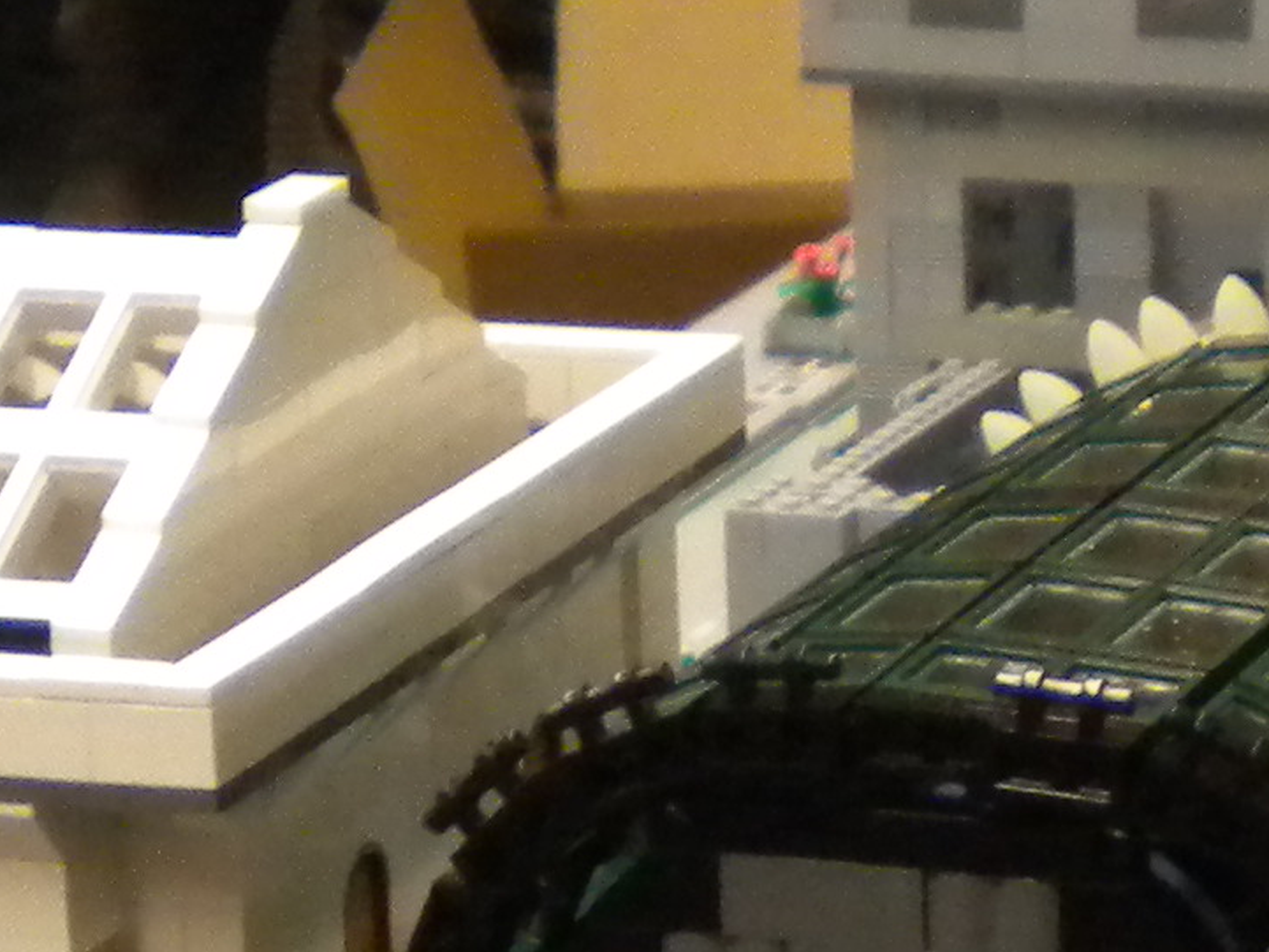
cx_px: 498
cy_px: 1137
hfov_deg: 11.2
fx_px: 6490
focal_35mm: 177
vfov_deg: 8.3
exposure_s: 1/41.7
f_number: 3.1
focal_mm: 6.3
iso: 400
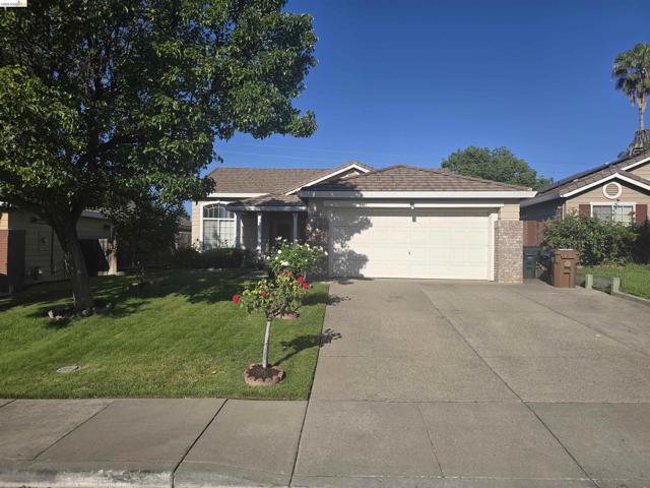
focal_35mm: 23
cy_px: 244
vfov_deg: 58.9
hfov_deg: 73.9
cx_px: 325
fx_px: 432
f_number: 1.7
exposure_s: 1/1205
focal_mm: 6.3
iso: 12
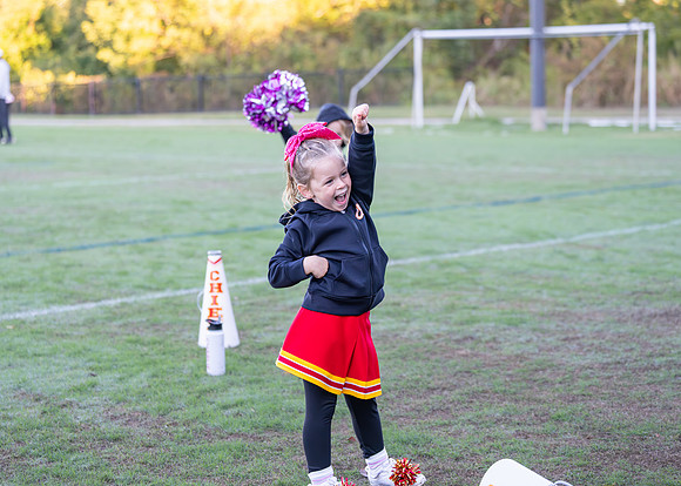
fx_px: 1629
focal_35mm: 84
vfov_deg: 17.0
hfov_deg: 23.6
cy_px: 219
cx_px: 340
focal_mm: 70
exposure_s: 1/1600
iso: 1600
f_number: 2.8
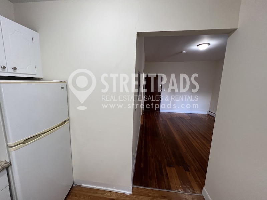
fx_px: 100
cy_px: 100
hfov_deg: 106.2
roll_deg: -2.5
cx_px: 134
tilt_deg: -7.9
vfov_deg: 89.9
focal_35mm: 13
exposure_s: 1/99
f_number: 1.8
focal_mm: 1.57
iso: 200
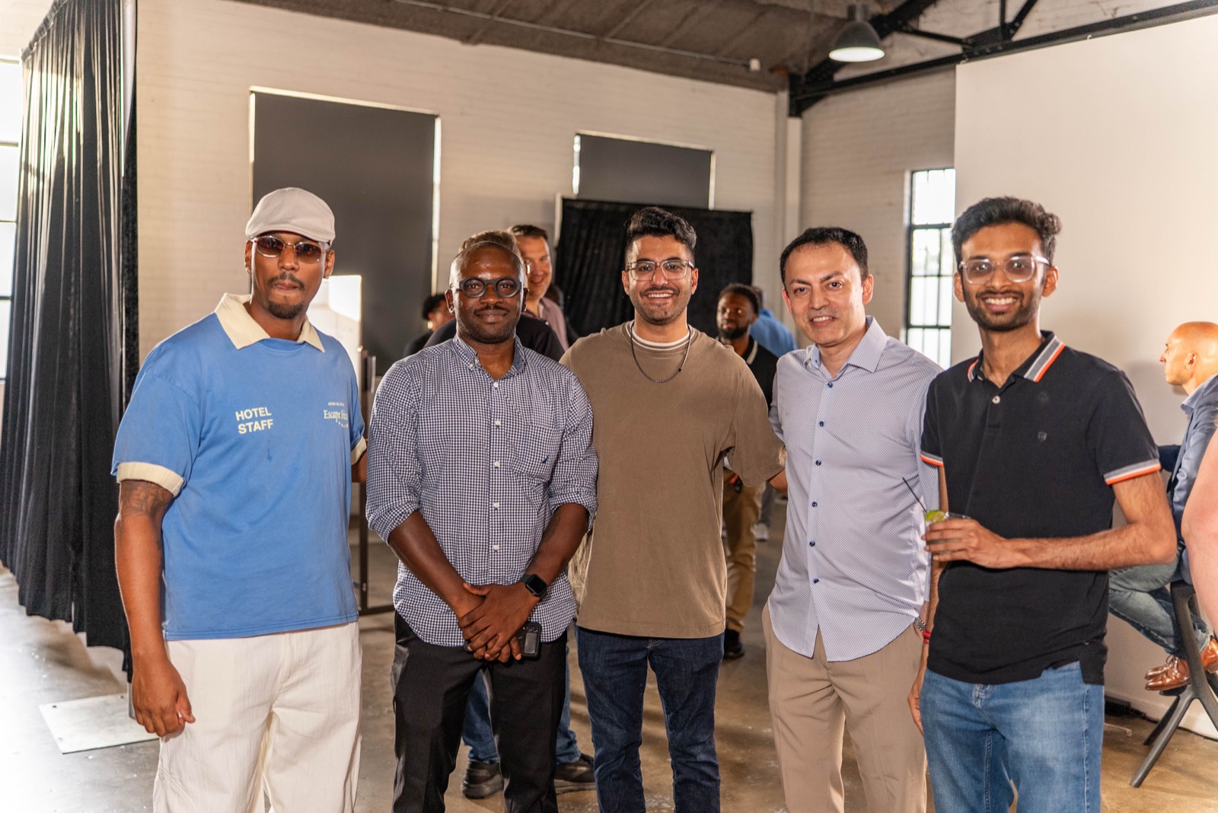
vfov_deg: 37.9
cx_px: 609
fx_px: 1185
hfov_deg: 54.4
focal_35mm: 35
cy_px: 406
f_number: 2
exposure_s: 1/125
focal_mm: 35
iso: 250
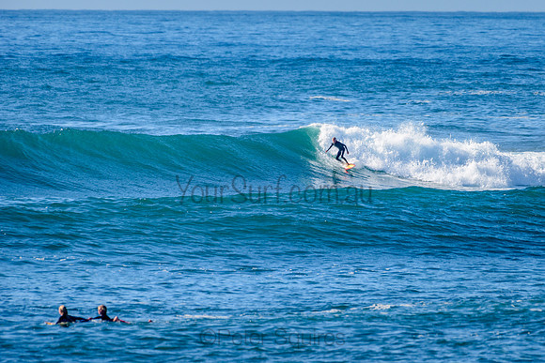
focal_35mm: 613
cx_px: 334
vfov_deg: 2.2
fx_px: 9285
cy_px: 155
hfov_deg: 3.4
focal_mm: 500
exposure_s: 1/2000
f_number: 5.6
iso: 220
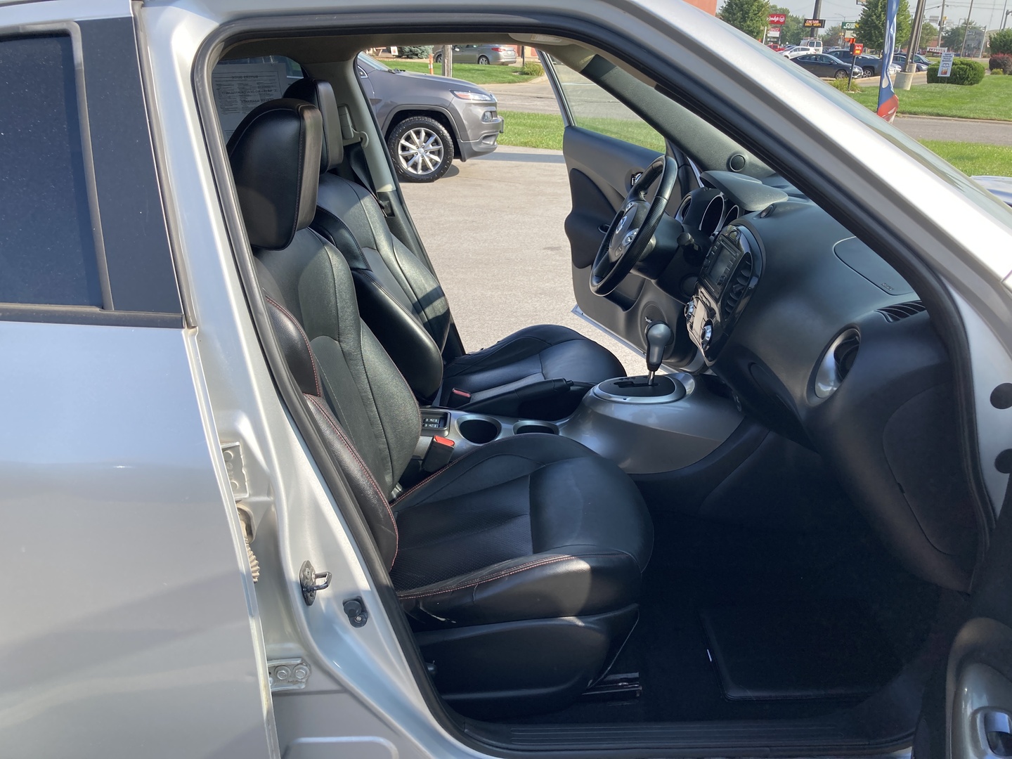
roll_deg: -3.4
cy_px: 380
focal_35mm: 28
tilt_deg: -22.0
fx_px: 819
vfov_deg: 49.7
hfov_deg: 63.4
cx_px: 506
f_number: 1.8
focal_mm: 3.99
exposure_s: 1/639
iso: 20
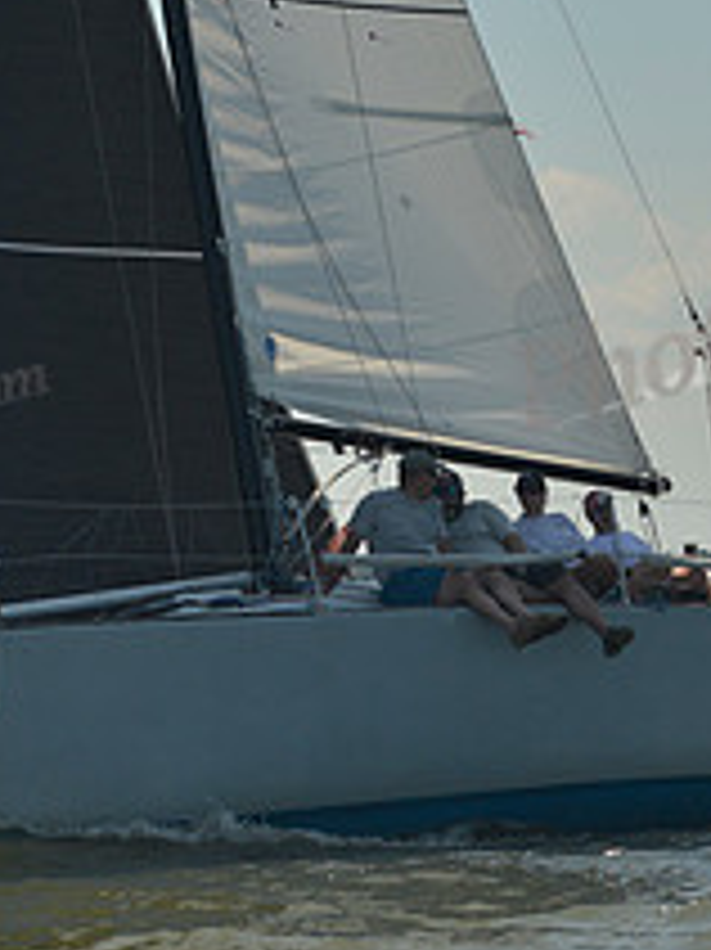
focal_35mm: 185
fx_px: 5072
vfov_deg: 10.4
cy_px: -311
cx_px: 281
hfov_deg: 8.0
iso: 200
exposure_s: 1/1250
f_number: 5.6
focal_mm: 70
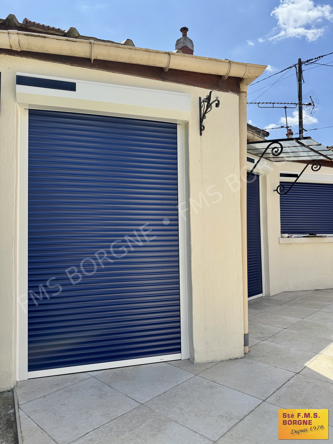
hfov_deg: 56.8
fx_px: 308
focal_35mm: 24
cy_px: 222
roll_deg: +0.5
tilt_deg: +2.5
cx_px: 166
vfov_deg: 71.6
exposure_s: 1/3413
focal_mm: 6.76
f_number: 1.78
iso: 80
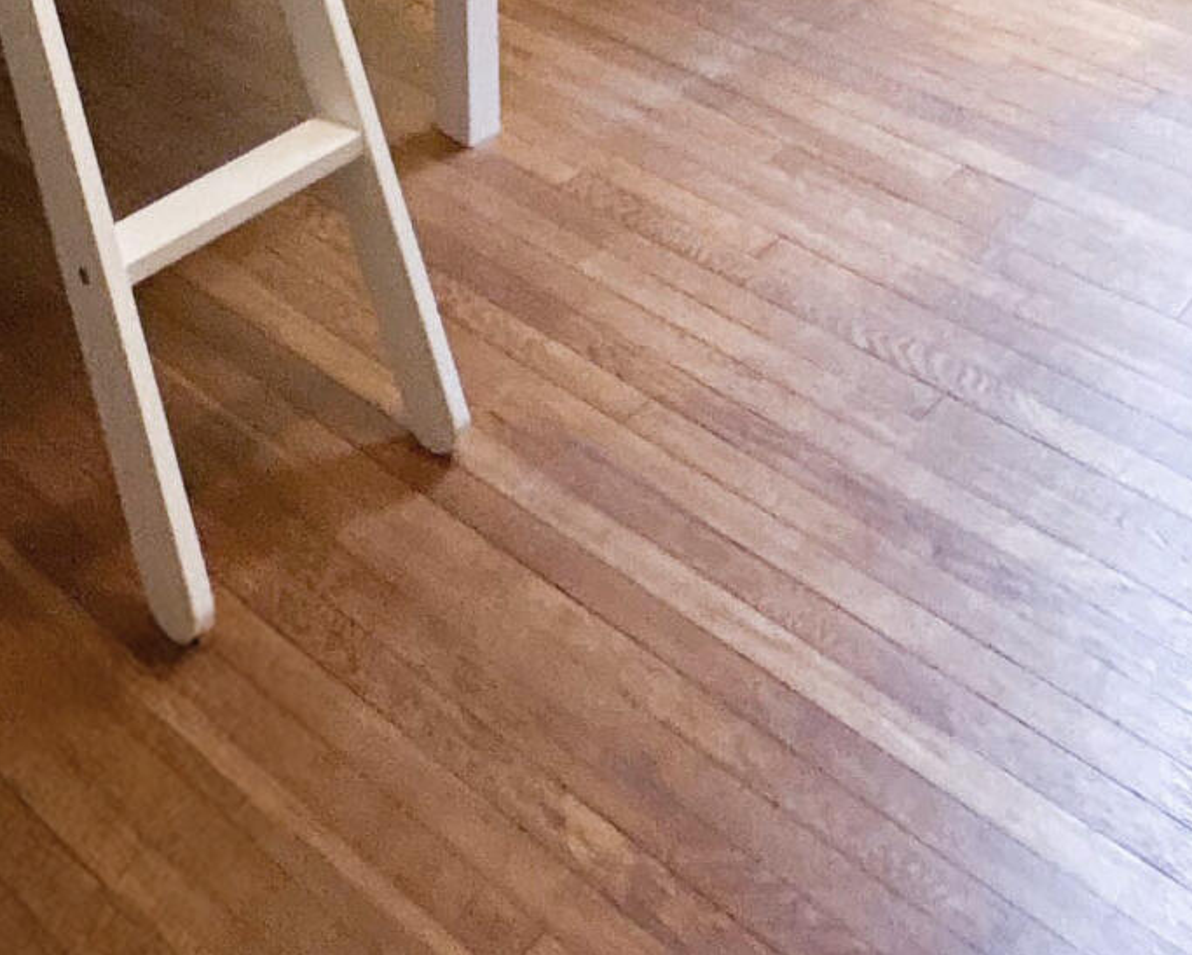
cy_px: -958
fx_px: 2118
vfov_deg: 17.7
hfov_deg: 30.7
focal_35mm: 60
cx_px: 244
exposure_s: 1/60
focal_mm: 2.22
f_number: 2.2
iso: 400
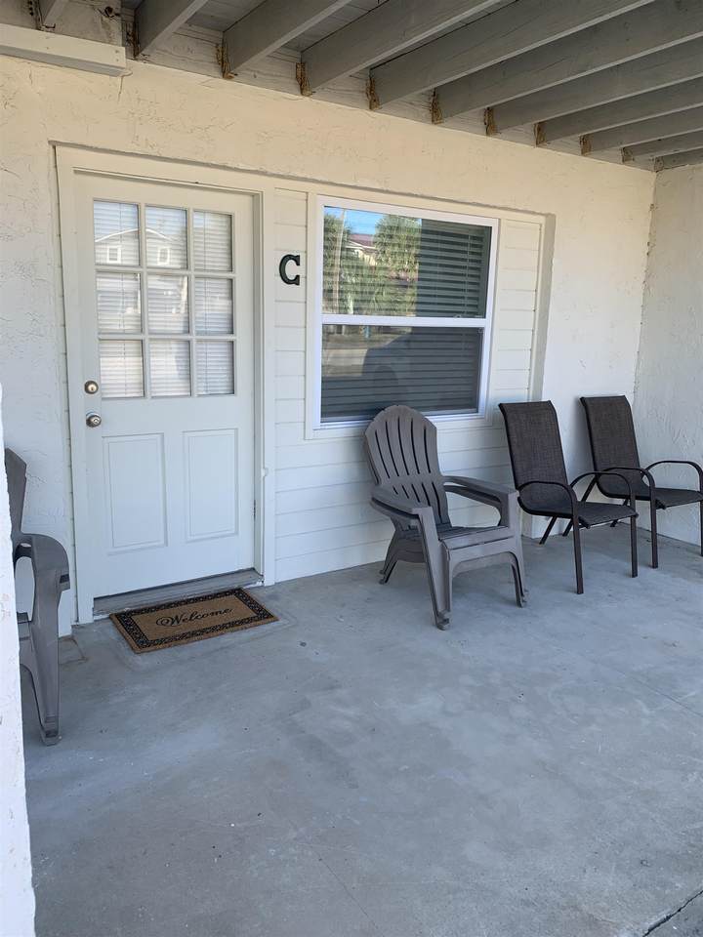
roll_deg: -1.4
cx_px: 352
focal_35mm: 26
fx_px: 704
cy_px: 468
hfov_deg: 53.1
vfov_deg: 67.3
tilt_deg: -10.1
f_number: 1.8
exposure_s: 1/332
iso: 25
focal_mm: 4.25
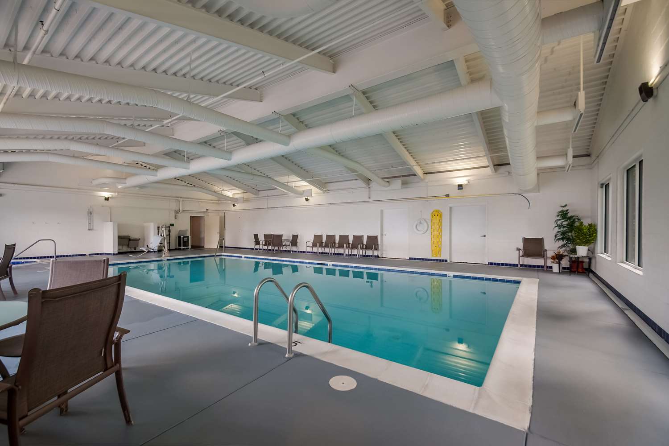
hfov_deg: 100.4
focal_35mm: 15
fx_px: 279
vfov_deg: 77.3
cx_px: 334
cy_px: 223
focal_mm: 10
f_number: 8
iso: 400
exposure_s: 1/4
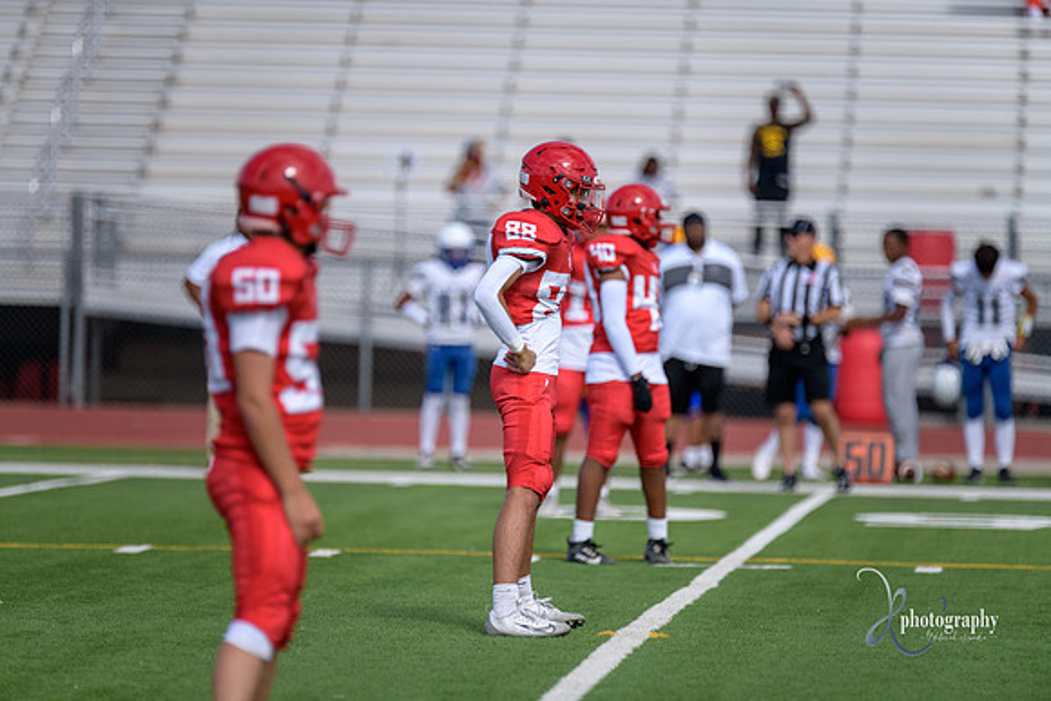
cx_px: 526
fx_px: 8760
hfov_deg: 6.9
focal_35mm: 300
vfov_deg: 4.6
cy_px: 350
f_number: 2.8
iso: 200
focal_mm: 300
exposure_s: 1/3200
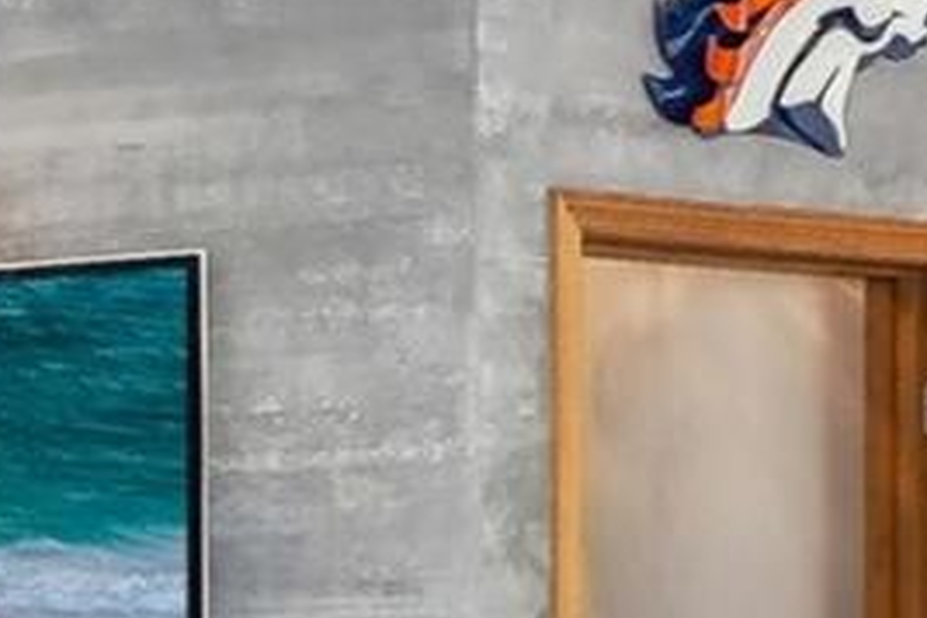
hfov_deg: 13.3
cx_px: -1382
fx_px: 2781
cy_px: 830
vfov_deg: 12.3
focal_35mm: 108
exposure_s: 1/6
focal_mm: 12
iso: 400
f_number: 8
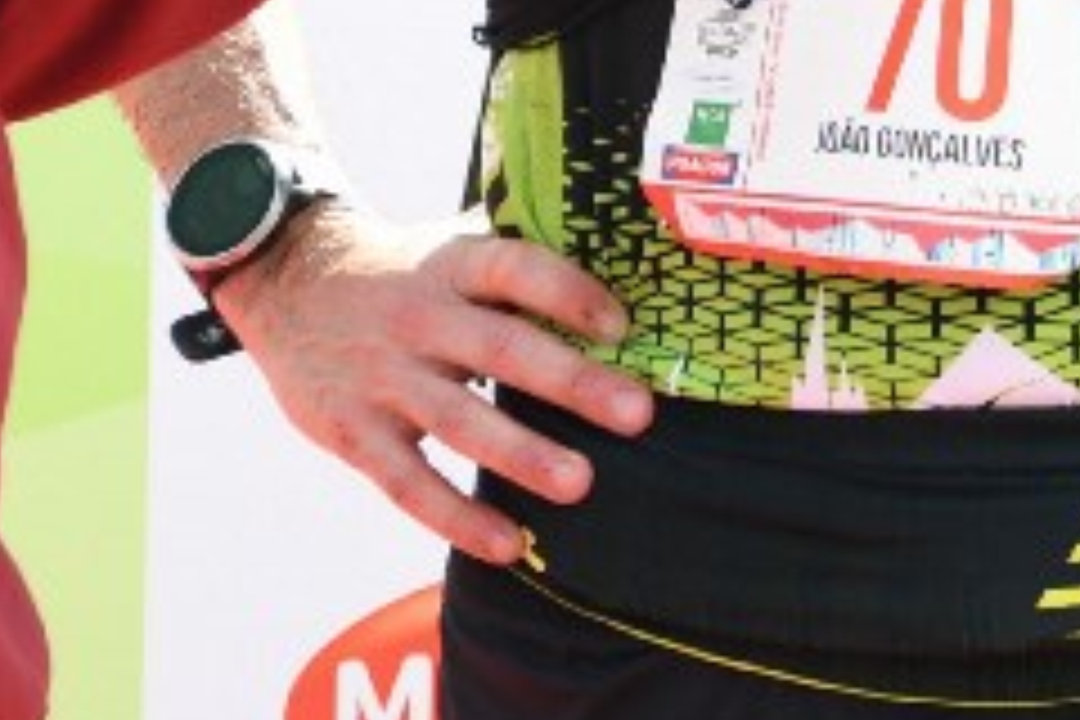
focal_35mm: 320
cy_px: -670
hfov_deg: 6.4
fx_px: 9599
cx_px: 675
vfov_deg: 4.2
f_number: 5
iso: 125
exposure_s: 1/160
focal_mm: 50
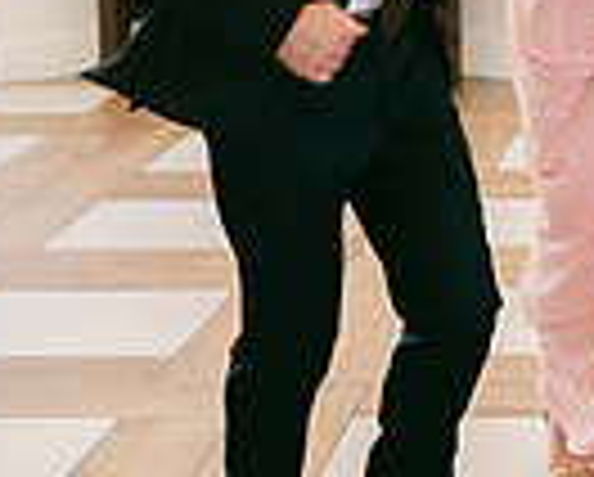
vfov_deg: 10.4
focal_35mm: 147
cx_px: 594
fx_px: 2588
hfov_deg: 12.9
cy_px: -92
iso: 200
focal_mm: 35
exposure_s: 1/125
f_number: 1.4
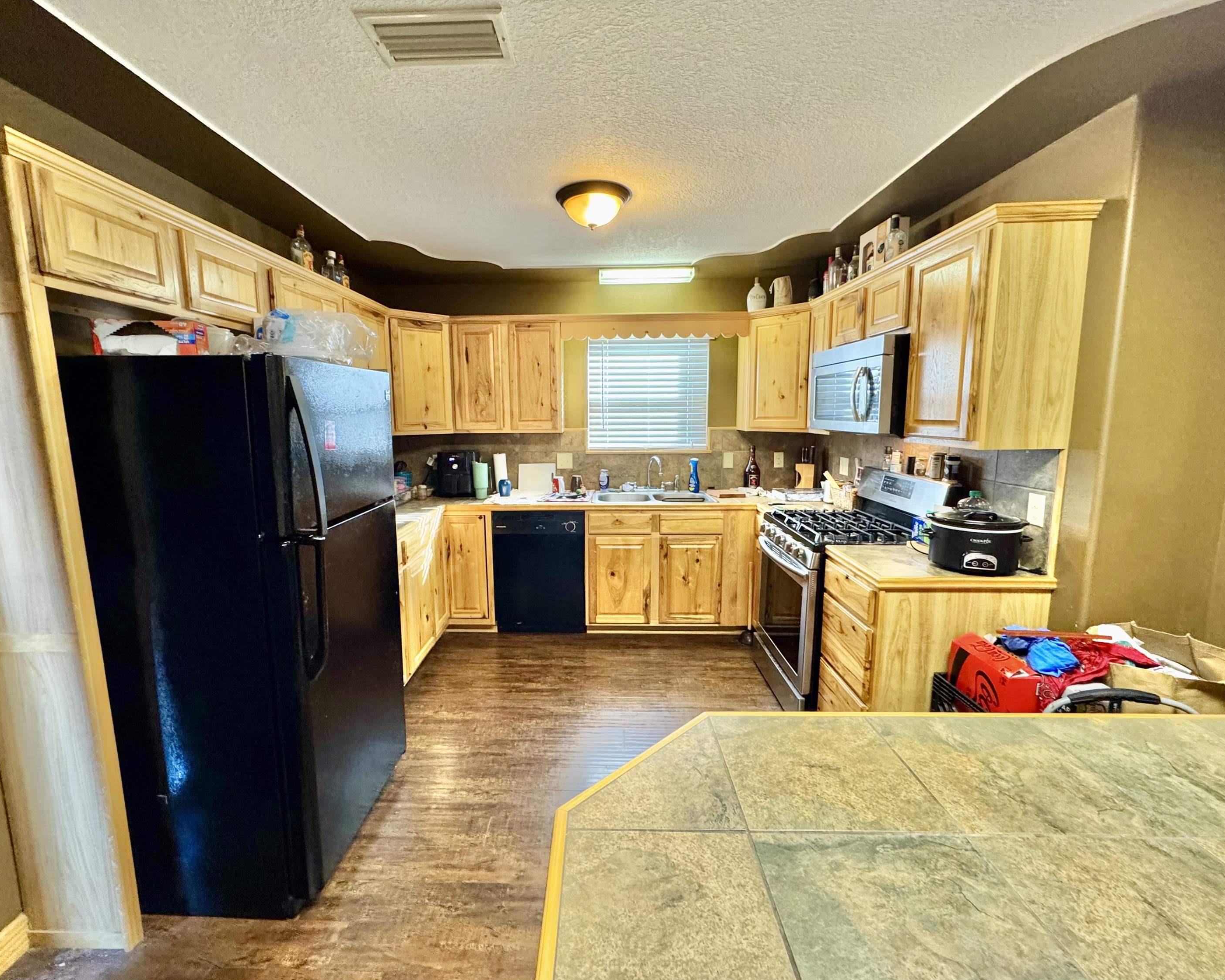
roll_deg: +0.4
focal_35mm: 15
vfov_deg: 84.0
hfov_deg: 96.7
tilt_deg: -7.7
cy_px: 481
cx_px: 587
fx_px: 544
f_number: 2.2
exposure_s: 1/60
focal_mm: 2.22
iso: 400
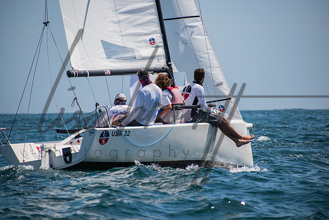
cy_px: 110
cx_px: 164
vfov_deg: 4.8
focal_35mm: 285
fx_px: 2605
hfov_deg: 7.2
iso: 200
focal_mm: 190
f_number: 6.3
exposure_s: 1/1250
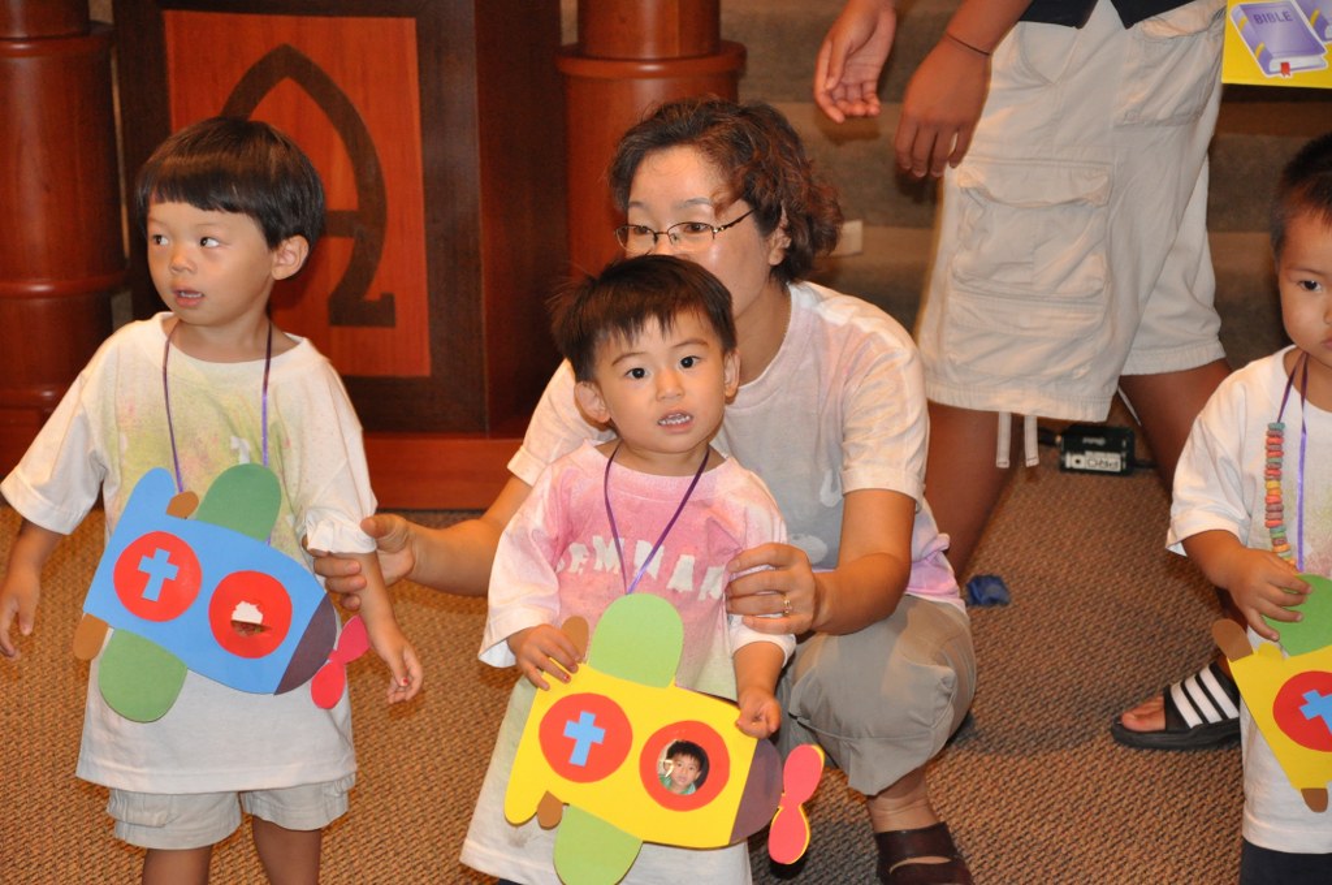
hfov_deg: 18.2
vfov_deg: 12.1
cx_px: 666
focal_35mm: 112
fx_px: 4157
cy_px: 442
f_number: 5.3
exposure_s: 1/60
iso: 1600
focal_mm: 75
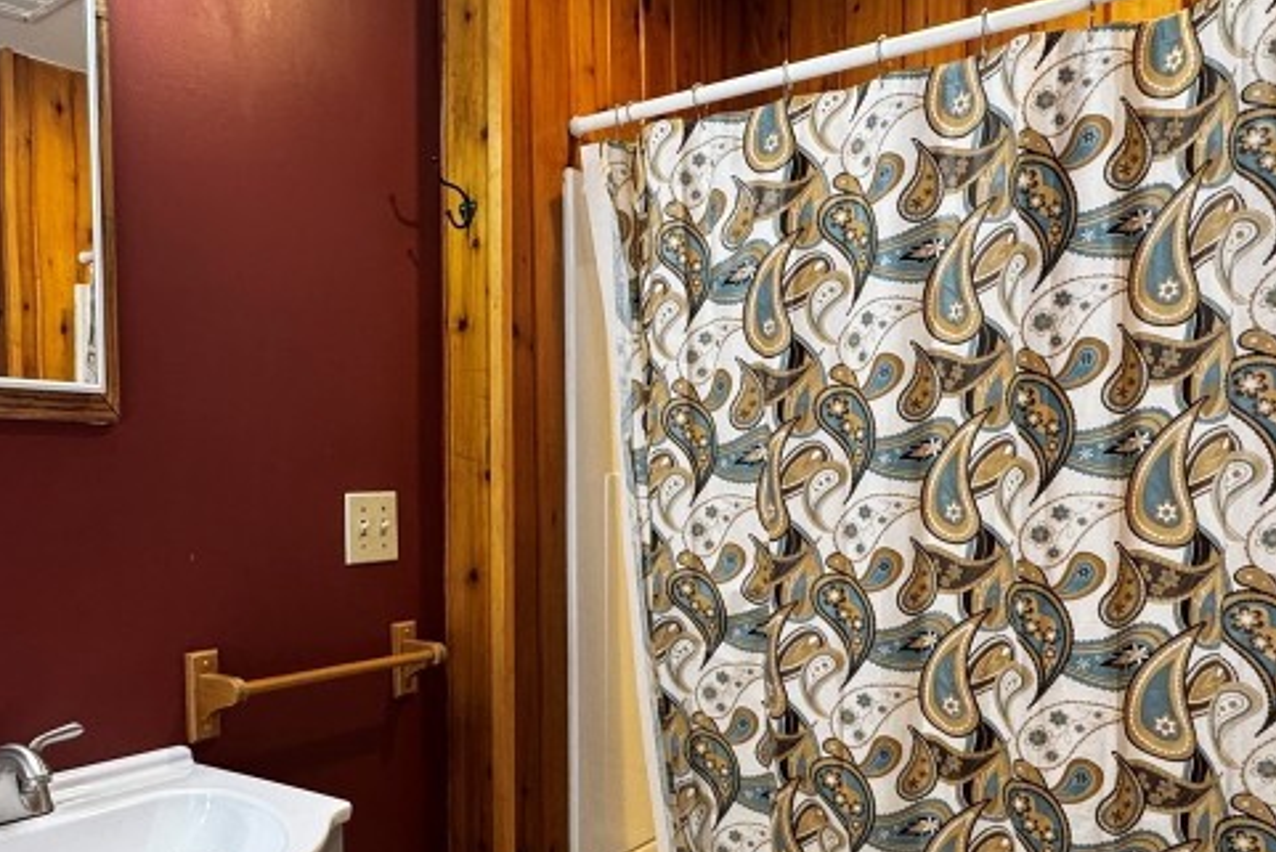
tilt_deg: -4.2
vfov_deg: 42.0
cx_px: 483
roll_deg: +0.0
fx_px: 1099
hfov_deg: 59.5
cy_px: 547
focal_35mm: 31
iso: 250
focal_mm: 2.22
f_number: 2.2
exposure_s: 1/120
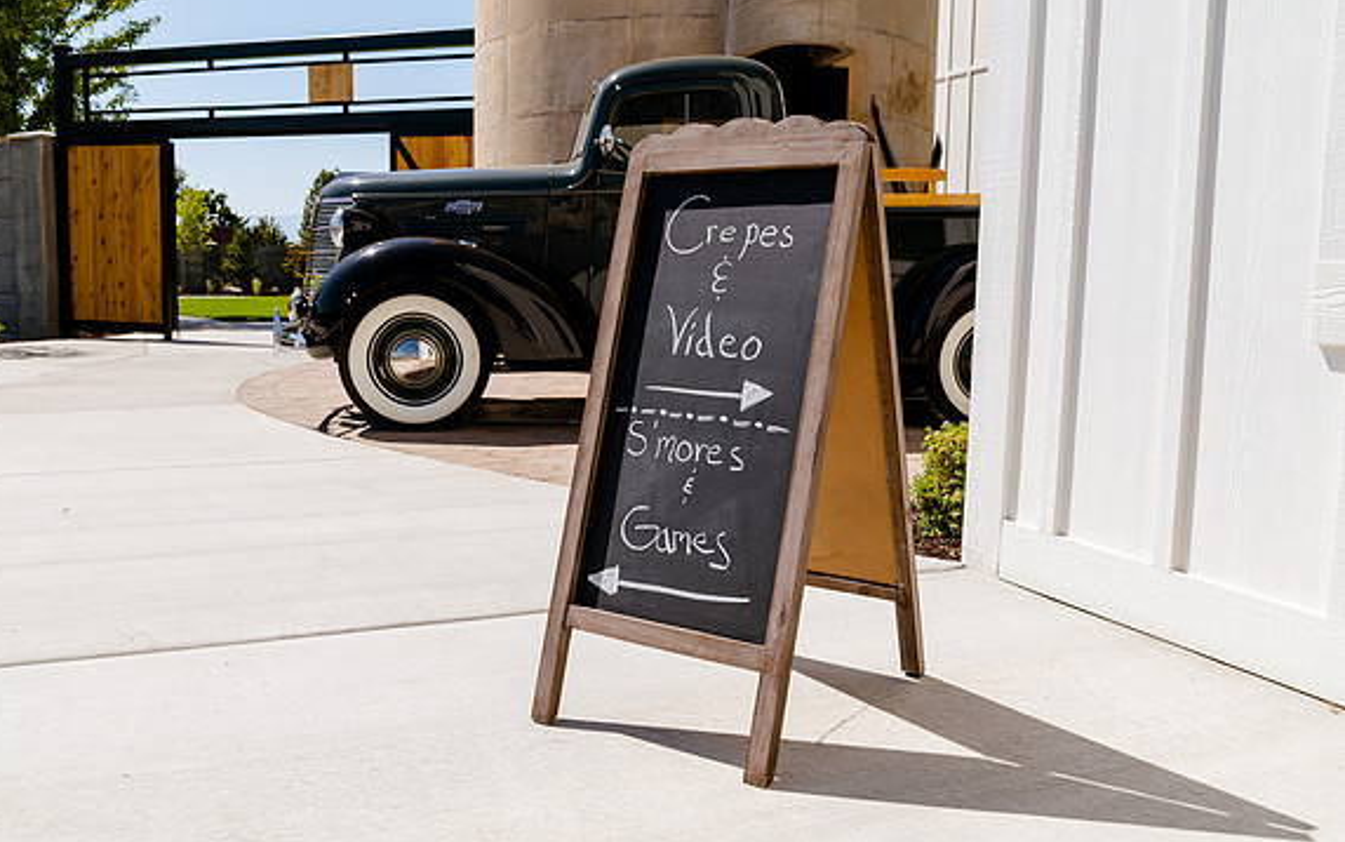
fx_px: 1210
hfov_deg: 58.1
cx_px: 654
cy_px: 397
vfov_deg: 38.3
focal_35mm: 33
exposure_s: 1/200
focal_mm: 31
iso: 100
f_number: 10
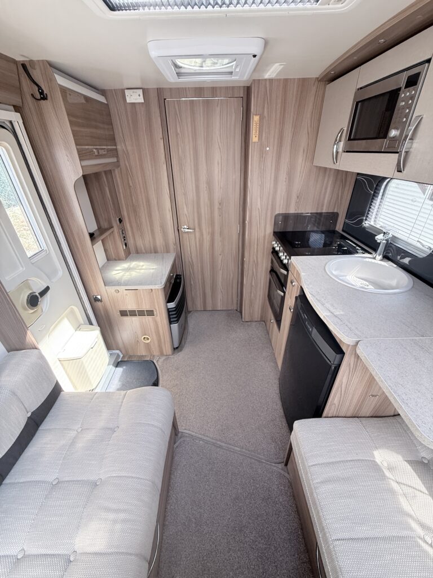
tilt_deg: -29.7
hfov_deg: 85.7
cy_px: 289
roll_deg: +0.1
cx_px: 216
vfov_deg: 102.1
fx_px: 233
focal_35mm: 14
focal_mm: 2.22
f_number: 2.2
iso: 125
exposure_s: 1/99
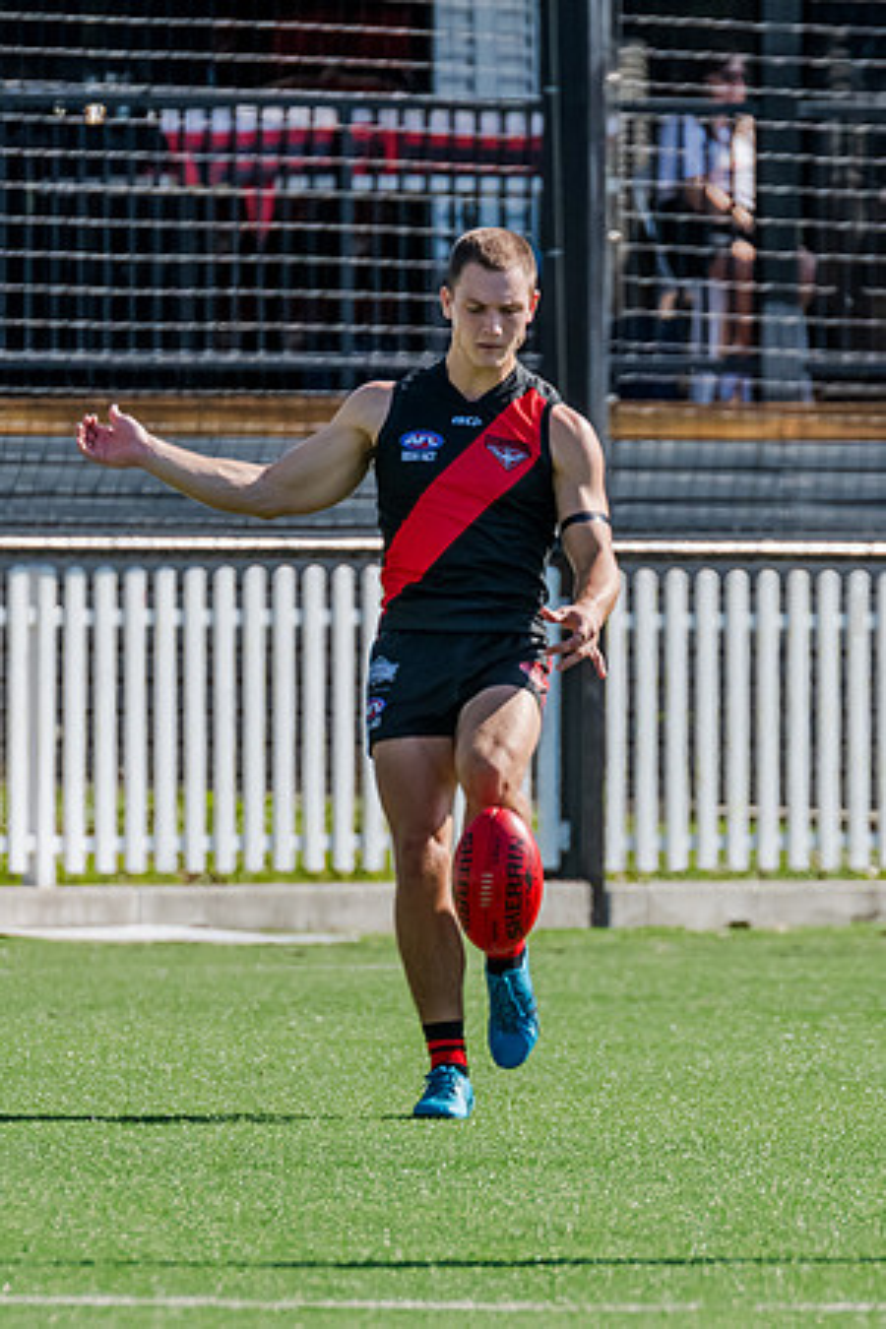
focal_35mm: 721
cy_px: 656
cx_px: 543
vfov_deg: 2.9
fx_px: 26622
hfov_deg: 1.9
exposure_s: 1/1600
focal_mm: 380
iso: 800
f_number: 9
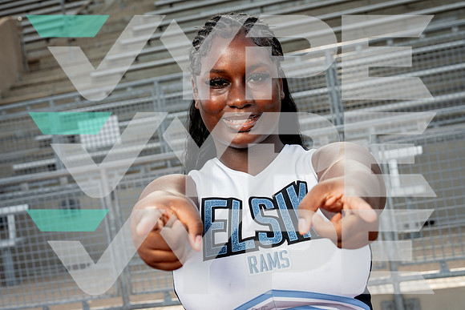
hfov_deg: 31.4
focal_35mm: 64
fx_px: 827
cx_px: 232
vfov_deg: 21.3
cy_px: 155
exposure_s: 1/250
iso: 400
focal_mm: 64
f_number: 8
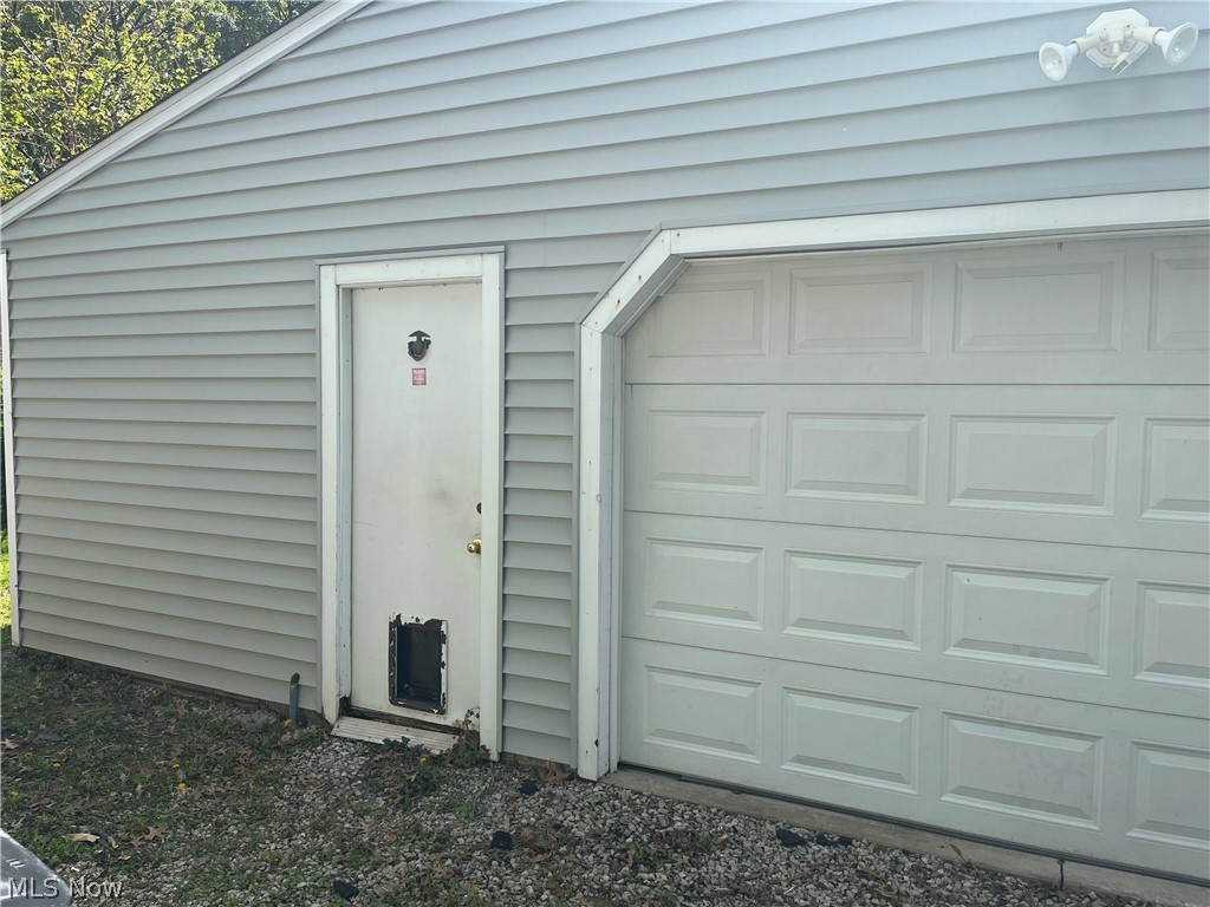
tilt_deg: -1.7
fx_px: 909
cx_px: 605
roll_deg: -0.4
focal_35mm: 26
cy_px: 454
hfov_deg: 67.3
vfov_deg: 53.1
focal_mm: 5.1
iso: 50
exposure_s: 1/1957
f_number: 1.6
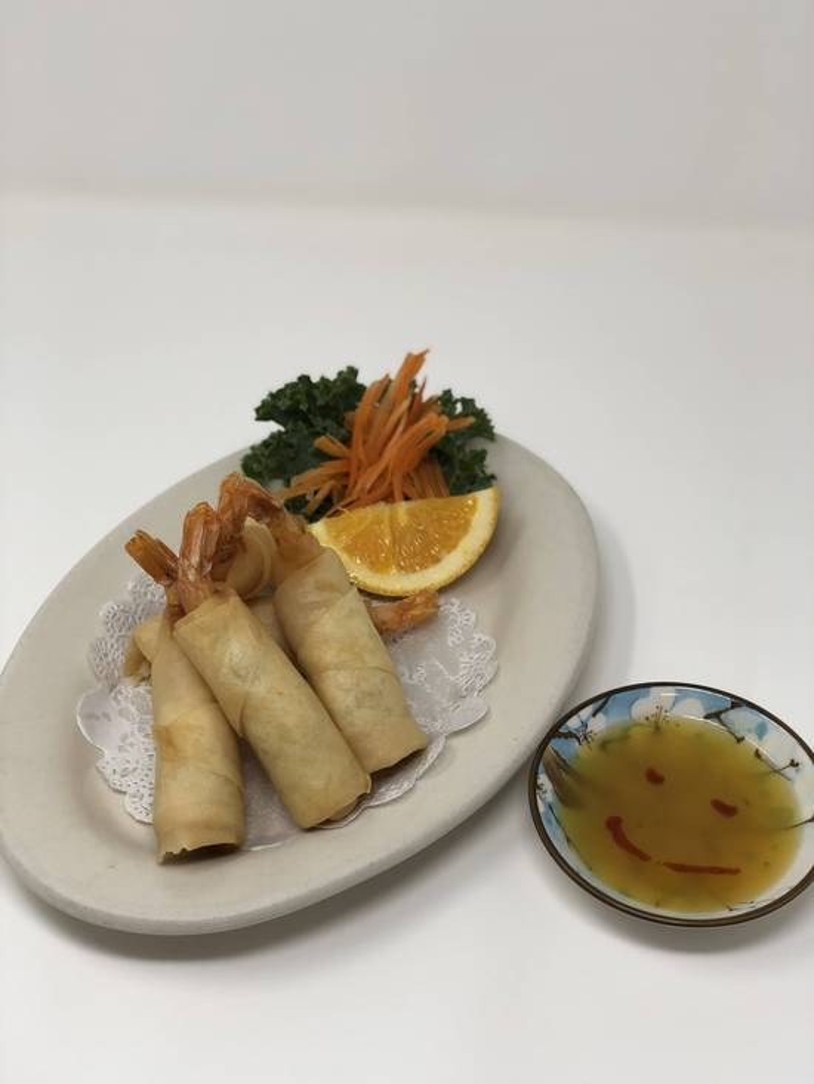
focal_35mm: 52
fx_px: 1630
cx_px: 407
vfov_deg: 36.8
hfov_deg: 28.0
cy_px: 542
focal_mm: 6
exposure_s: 1/120
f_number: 2.4
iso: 25
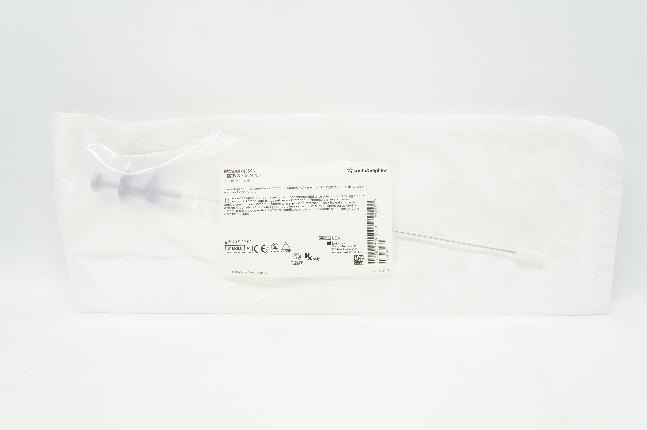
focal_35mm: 32
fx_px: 566
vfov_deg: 41.6
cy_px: 215
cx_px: 324
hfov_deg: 59.5
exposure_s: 1/125
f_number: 5.6
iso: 800
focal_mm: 21
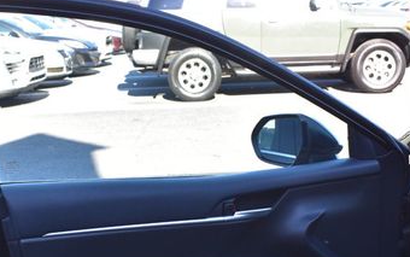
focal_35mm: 69
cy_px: 238
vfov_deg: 18.5
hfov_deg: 29.7
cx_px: 183
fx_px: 772
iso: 400
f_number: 9
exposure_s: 1/80
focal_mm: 24
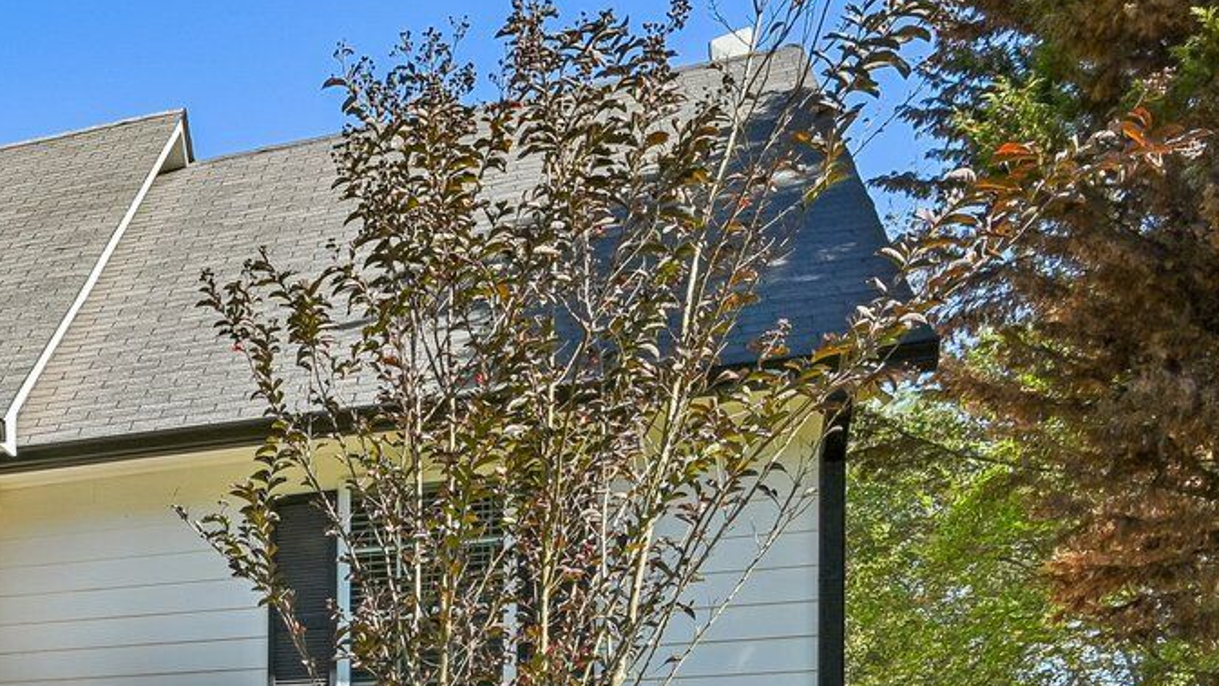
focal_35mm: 53
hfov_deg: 30.9
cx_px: -359
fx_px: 1700
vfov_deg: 20.7
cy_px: 899
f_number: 8
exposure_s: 1/200
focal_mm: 16.5
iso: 100
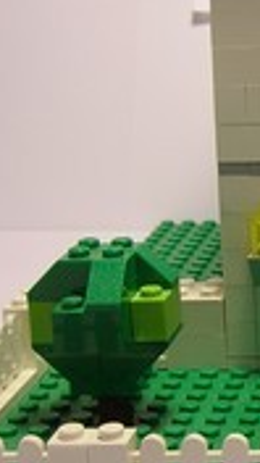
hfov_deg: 10.7
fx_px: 1287
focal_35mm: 105
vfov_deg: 20.3
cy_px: 184
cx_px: 499
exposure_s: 1/12.4
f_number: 2.9
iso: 50
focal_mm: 5.7
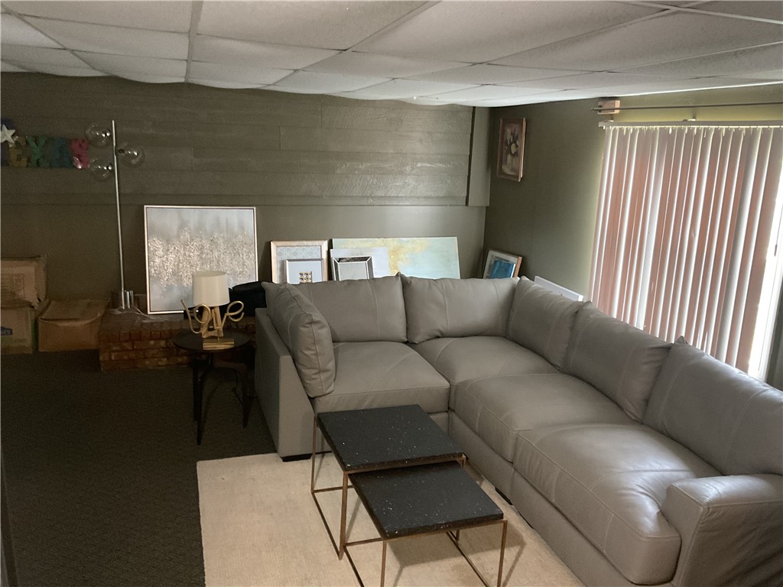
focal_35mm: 29
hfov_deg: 61.7
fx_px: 656
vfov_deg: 48.2
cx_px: 392
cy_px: 294
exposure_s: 1/30
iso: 400
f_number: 1.8
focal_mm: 3
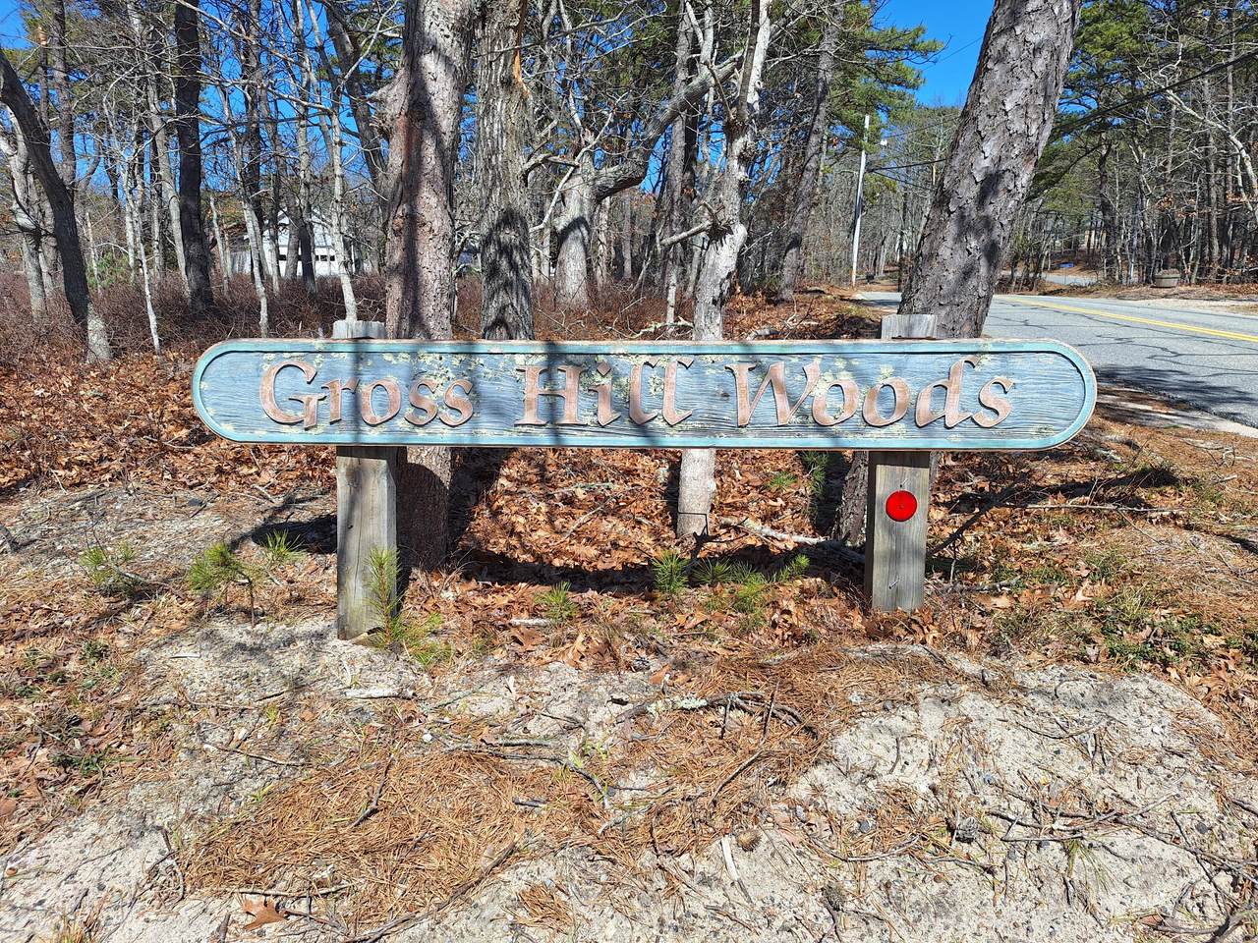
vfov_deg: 58.9
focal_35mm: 23
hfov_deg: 73.9
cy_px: 472
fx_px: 836
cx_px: 629
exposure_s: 1/2169
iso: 40
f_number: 1.8
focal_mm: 5.54
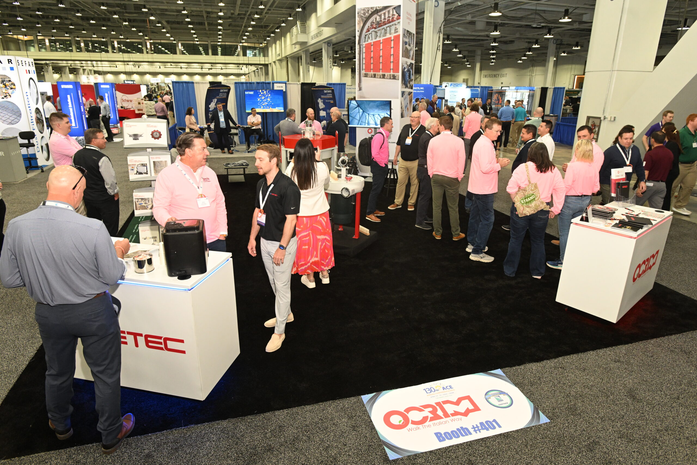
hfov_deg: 78.6
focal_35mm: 22
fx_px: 426
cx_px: 348
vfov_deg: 57.2
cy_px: 232
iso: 2500
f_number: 6.3
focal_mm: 22
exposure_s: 1/125
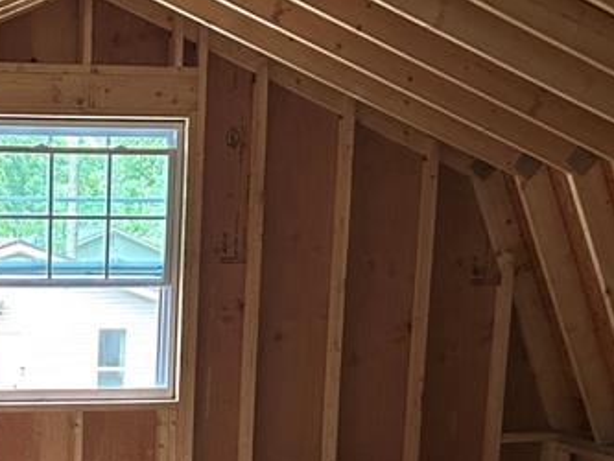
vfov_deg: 17.8
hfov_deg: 23.4
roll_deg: +0.0
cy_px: 500
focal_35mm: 80
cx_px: 2
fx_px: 1420
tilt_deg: -10.7
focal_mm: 5.7
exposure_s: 1/41
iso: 500
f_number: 1.5
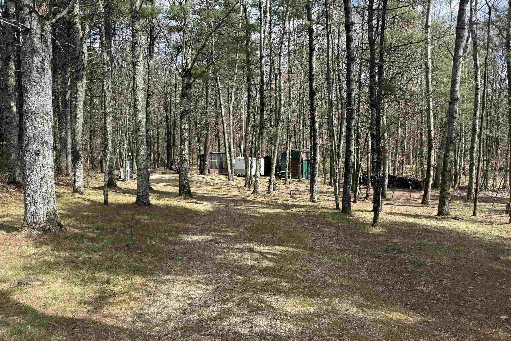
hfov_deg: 71.5
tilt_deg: -1.6
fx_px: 355
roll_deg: +0.5
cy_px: 163
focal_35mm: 25
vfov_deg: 51.3
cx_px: 256
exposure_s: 1/1192
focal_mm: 6.76
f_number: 1.78
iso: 80
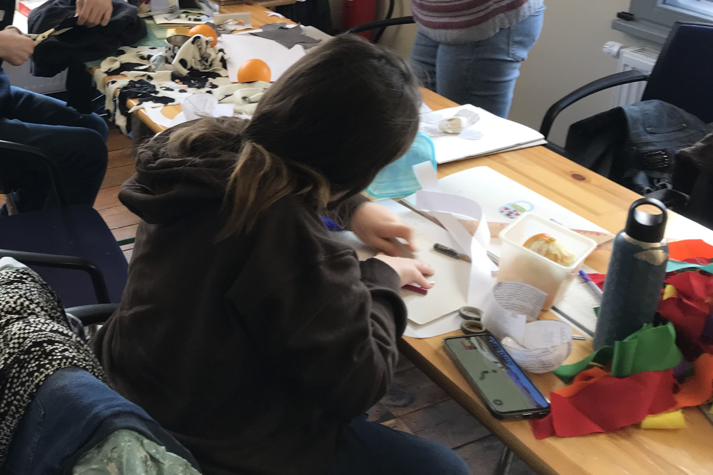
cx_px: 360
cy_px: 245
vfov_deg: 43.6
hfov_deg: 61.9
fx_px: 594
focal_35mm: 30
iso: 25
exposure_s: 1/50
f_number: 1.8
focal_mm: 4
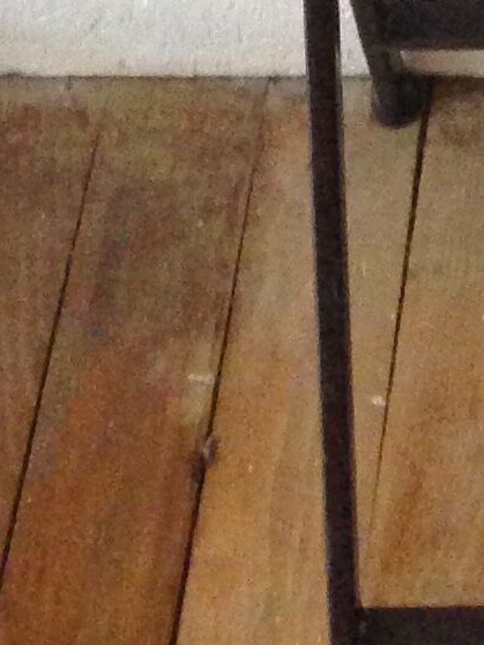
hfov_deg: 7.5
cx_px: 864
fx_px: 3595
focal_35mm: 193
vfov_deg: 9.4
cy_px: -749
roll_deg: +1.4
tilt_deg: -42.3
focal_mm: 4.12
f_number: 2.4
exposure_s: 1/20
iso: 320
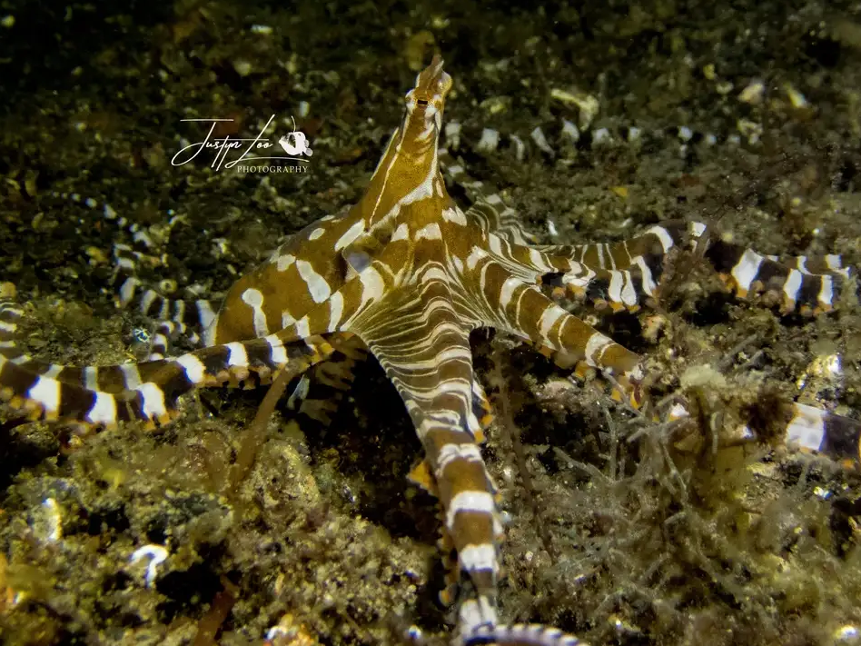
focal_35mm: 62
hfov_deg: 31.1
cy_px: 263
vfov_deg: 23.6
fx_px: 1542
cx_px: 500
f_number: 4.5
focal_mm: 8.99
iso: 200
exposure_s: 1/100
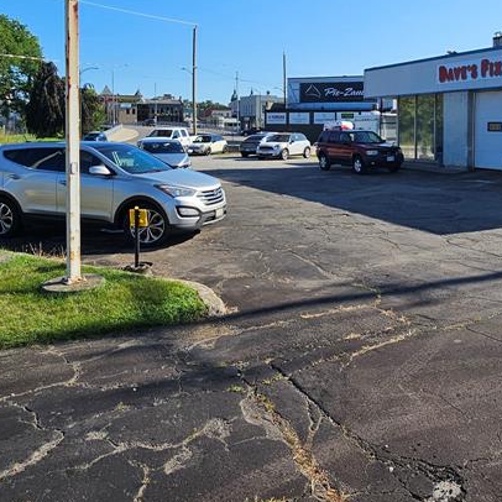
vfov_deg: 53.4
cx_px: 321
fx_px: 476
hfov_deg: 54.8
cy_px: 132
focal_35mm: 29
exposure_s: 1/2423
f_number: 2.2
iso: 50
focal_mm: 2.2
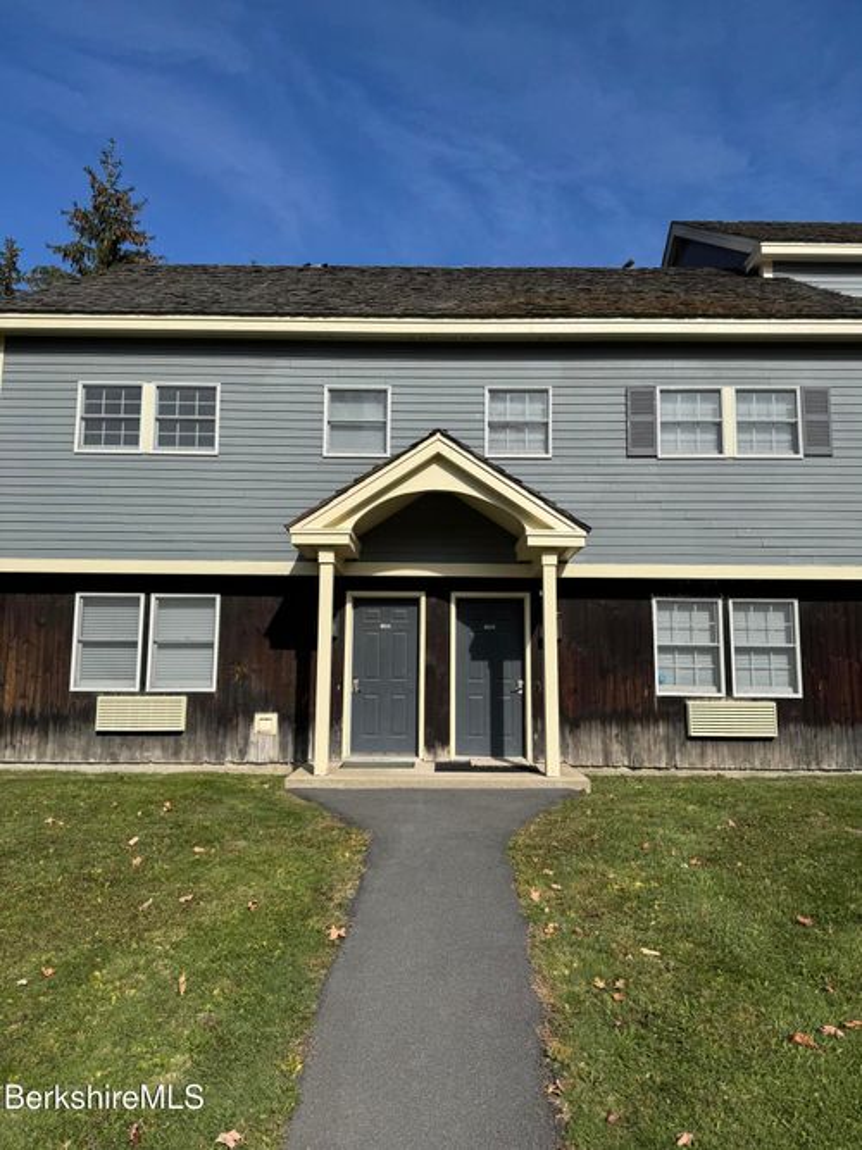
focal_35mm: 24
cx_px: 431
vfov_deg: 71.6
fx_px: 797
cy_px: 575
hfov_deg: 56.8
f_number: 1.78
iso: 80
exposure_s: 1/4950
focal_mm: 6.76
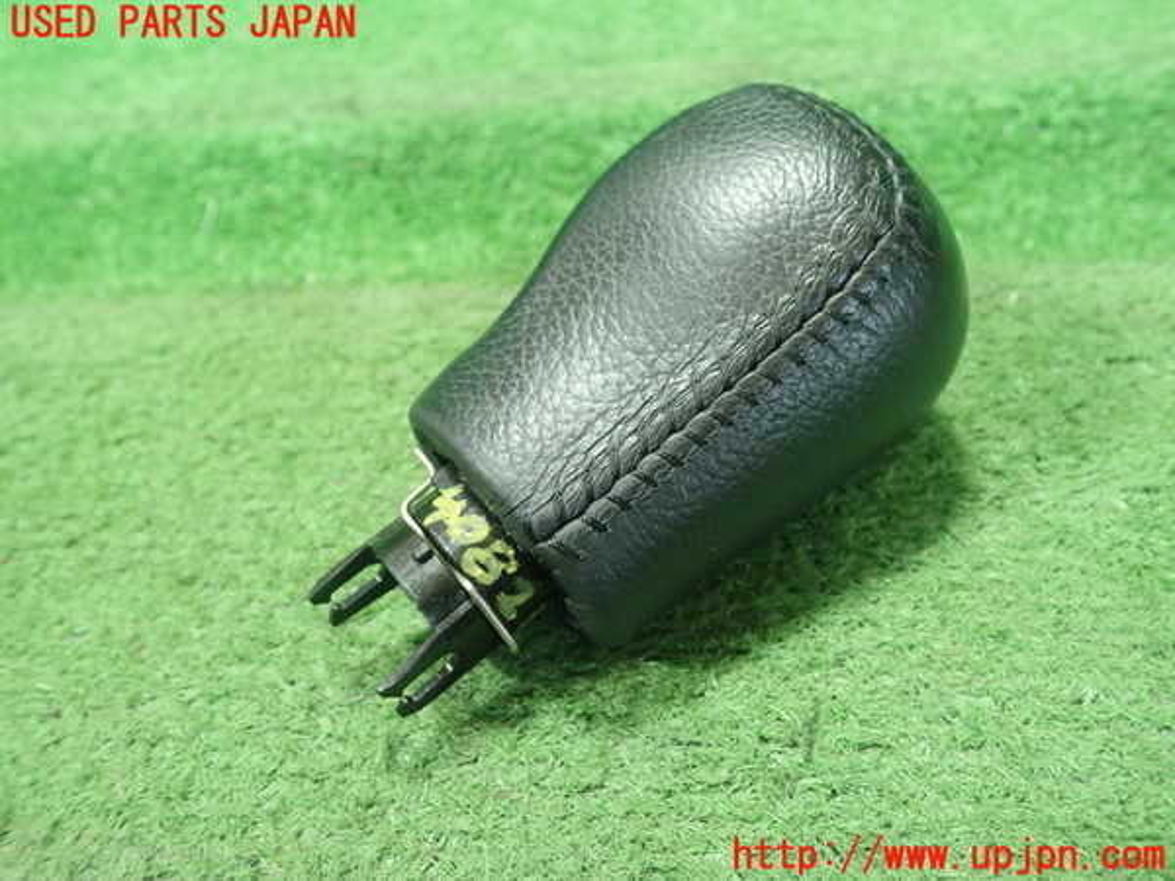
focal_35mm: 30
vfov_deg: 46.8
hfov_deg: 60.0
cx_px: 588
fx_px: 1018
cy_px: 440
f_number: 2.3
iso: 640
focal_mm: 5.5
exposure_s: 1/125
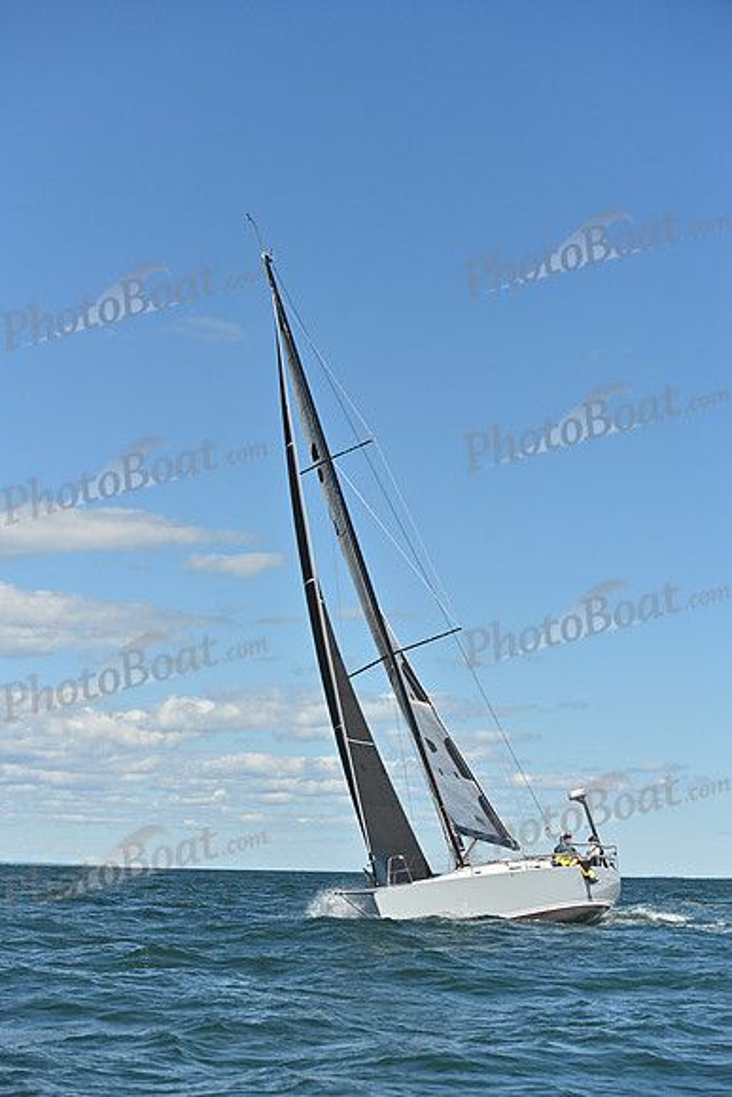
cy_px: 548
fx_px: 2134
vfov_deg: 28.8
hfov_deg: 19.5
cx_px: 366
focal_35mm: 70
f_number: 5
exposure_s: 1/4000
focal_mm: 70
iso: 320
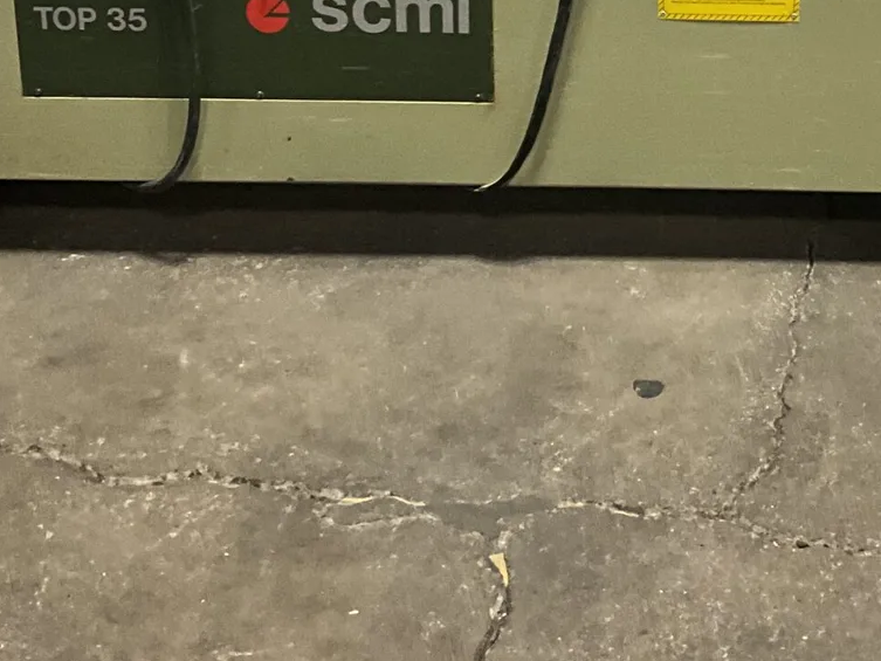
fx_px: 1960
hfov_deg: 25.0
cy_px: -50
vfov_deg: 18.5
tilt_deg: -19.7
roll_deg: -1.1
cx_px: 680
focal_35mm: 77
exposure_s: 1/60
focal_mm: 3
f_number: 1.8
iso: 250
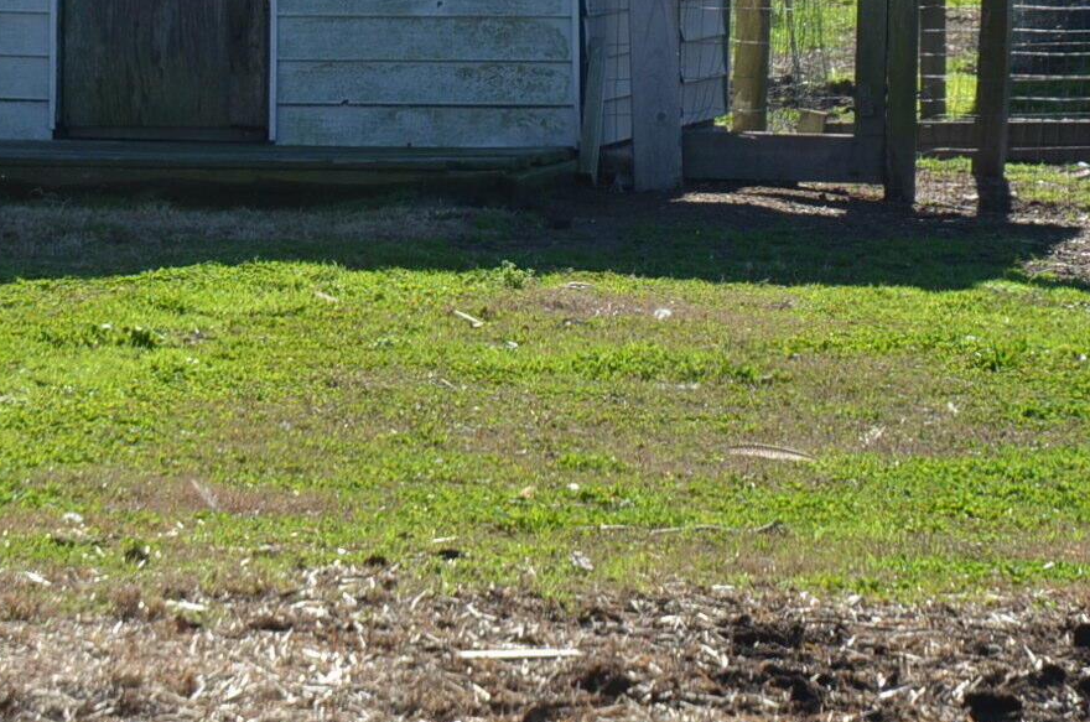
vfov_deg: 4.6
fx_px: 8884
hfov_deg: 7.0
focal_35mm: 294
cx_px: 338
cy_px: -270
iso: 200
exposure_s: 1/640
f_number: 6.3
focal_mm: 70
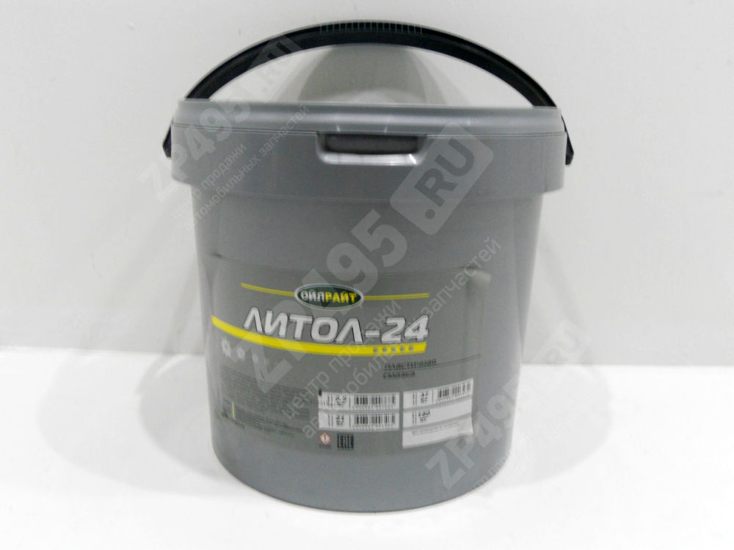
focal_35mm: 32
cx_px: 367
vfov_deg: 44.2
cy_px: 275
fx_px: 679
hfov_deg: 56.8
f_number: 3.5
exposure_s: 1/80
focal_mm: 5.8
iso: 400
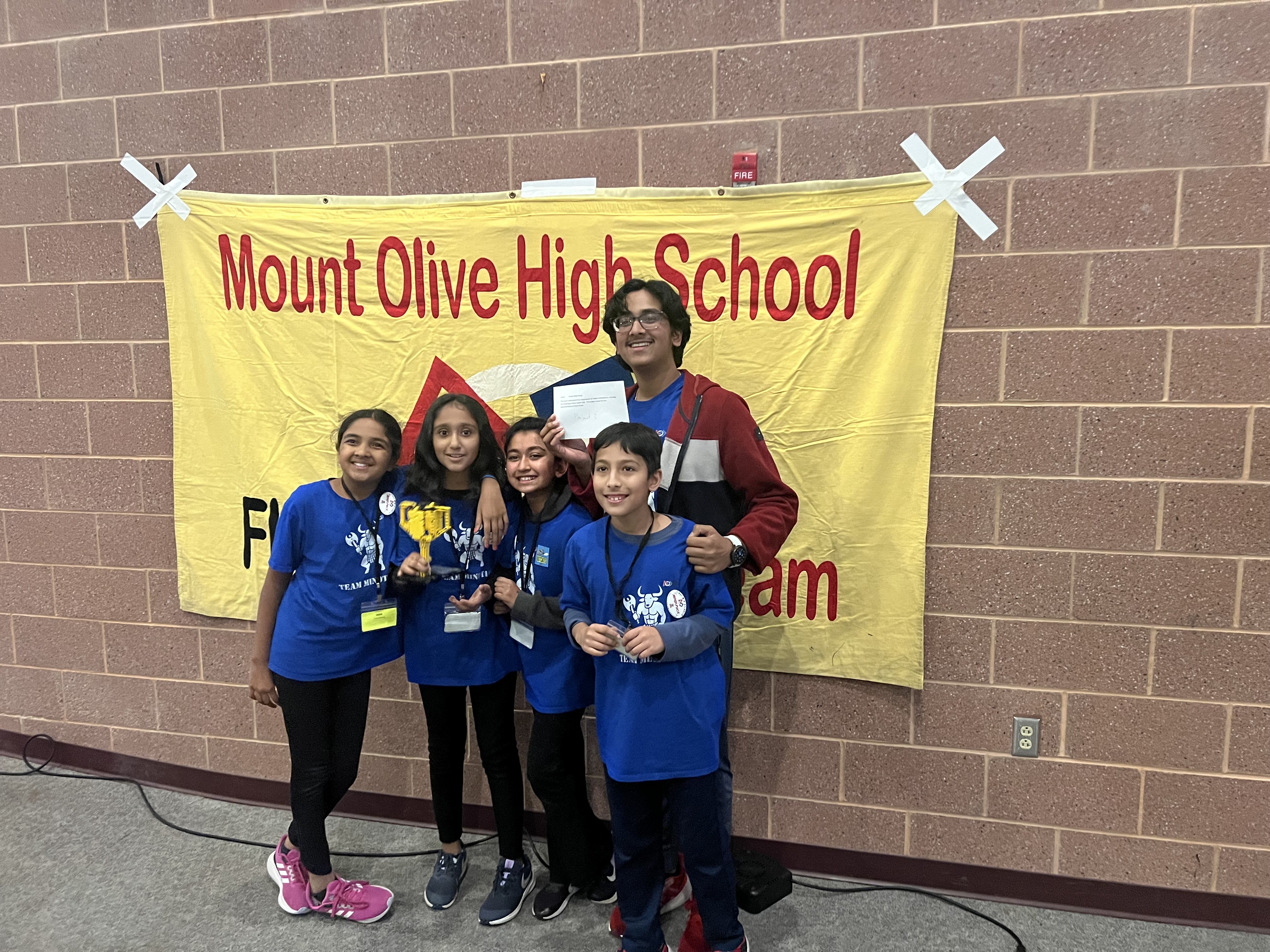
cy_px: 476
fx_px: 954
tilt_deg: -8.2
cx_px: 635
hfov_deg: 67.3
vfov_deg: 53.1
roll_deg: +0.5
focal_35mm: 26
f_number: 1.5
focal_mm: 5.7
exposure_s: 1/30
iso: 800
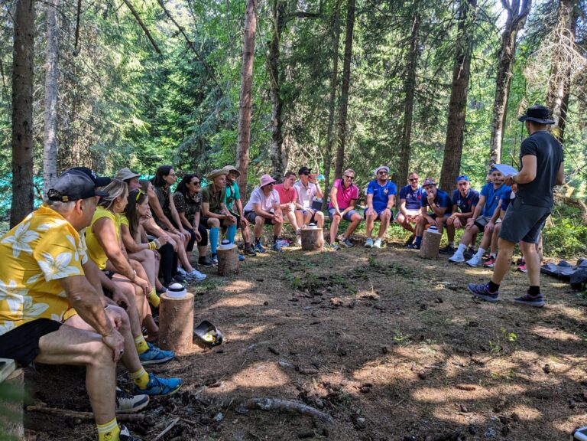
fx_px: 458
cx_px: 294
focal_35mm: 27
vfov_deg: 51.4
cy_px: 220
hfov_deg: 65.3
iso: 49
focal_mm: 4.38
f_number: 1.73
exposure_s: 1/114
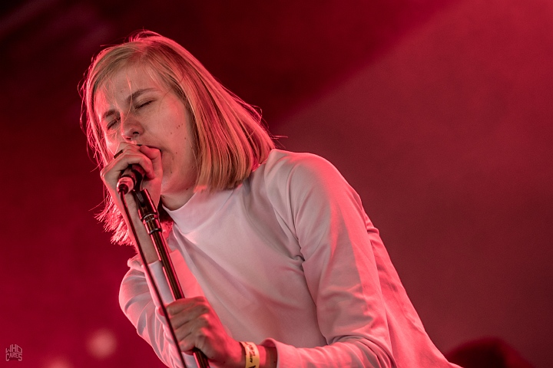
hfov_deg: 7.6
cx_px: 276
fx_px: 4147
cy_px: 184
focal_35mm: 270
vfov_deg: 5.1
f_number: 2.8
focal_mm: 180
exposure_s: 1/100
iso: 500
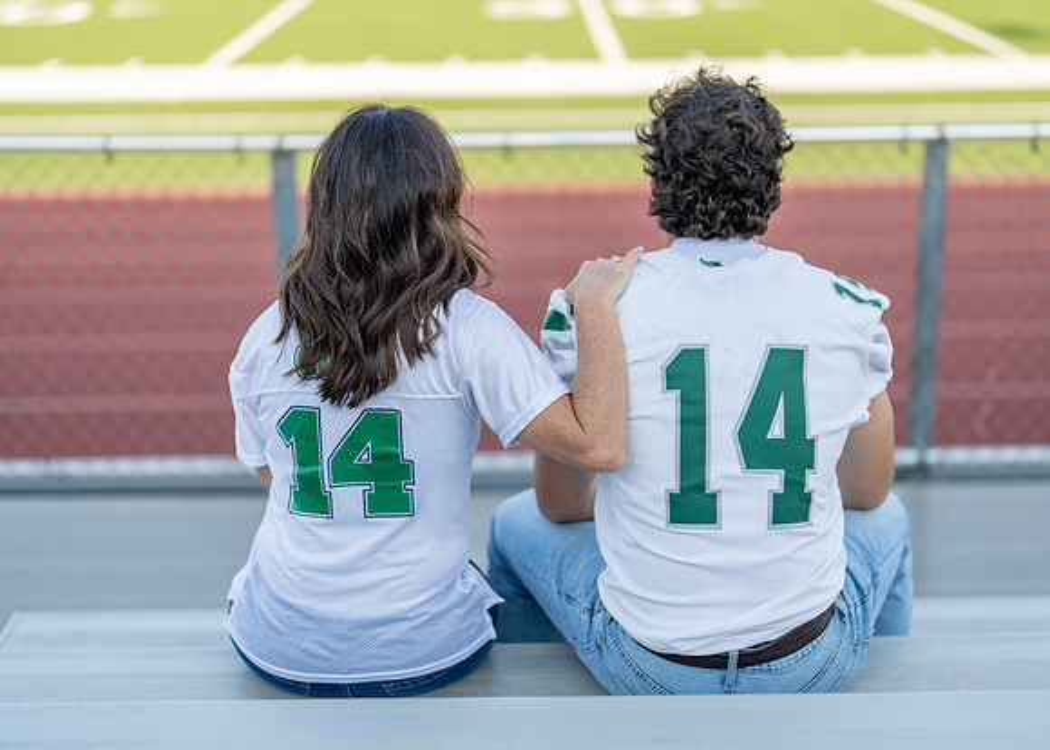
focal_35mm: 60
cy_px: 421
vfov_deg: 23.5
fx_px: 1799
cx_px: 557
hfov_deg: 32.5
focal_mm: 50
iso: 100
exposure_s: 1/2000
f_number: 1.2
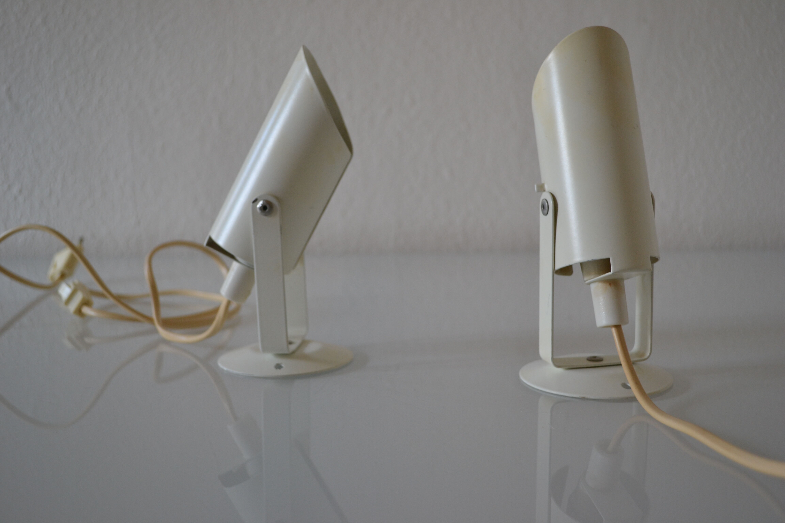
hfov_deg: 53.1
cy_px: 262
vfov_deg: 36.9
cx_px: 392
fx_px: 785
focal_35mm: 36
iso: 400
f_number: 4
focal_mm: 24
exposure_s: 1/60
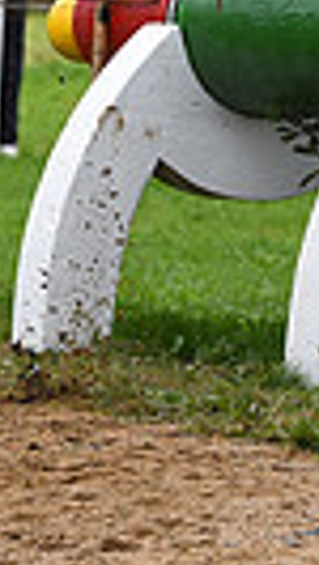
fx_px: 8375
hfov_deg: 2.2
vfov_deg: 3.9
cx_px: -595
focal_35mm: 558
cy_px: 34
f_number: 4.5
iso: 900
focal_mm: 122
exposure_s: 1/1250
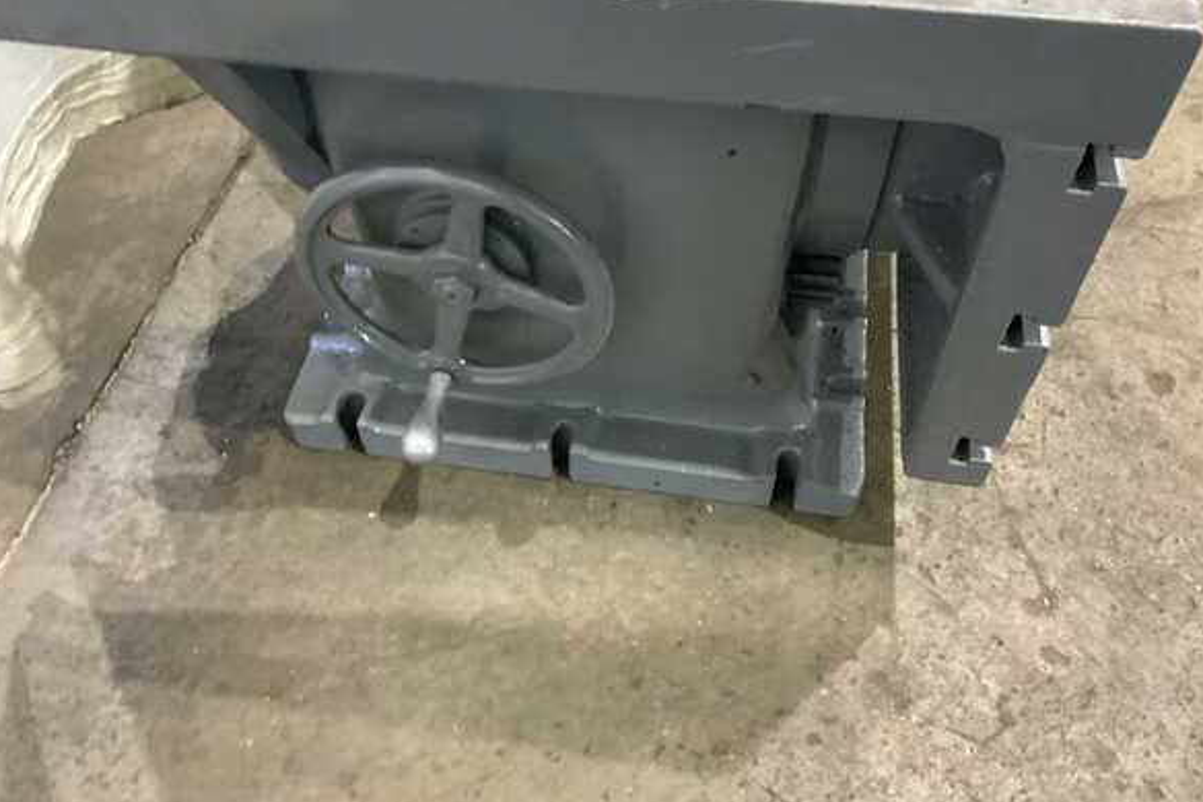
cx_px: 608
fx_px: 1036
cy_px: 359
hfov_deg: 60.3
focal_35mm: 31
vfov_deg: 42.2
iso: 320
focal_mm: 3
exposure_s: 1/40
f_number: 1.8
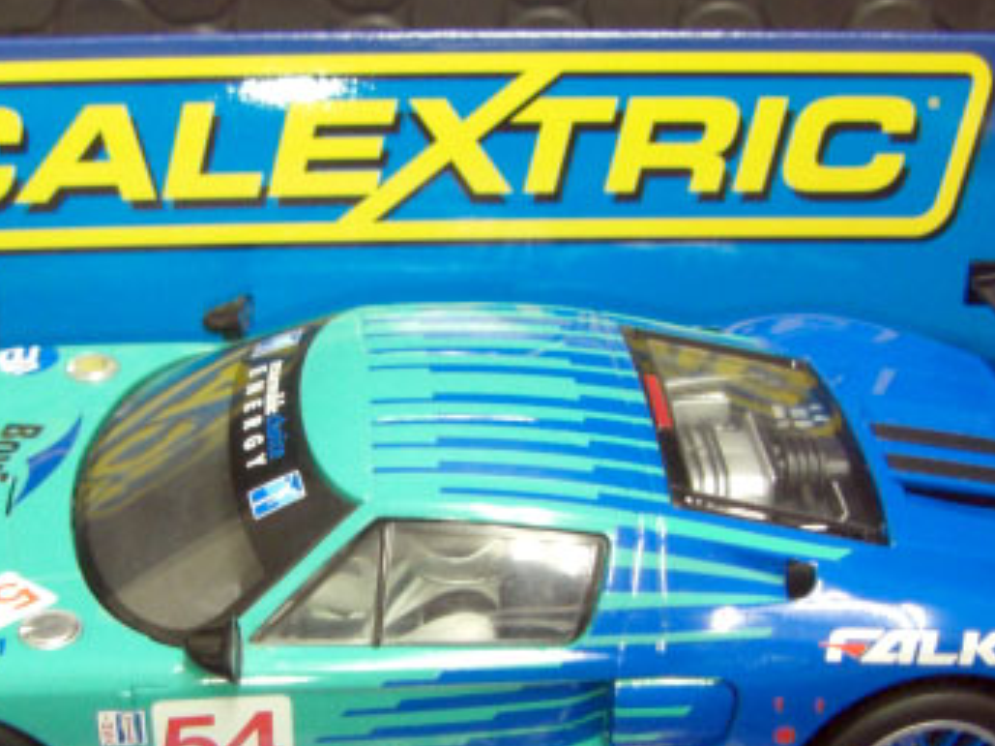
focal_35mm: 71
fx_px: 2040
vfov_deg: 20.5
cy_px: 581
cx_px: 354
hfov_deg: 27.3
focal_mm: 6.3
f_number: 3.4
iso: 200
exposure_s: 1/15
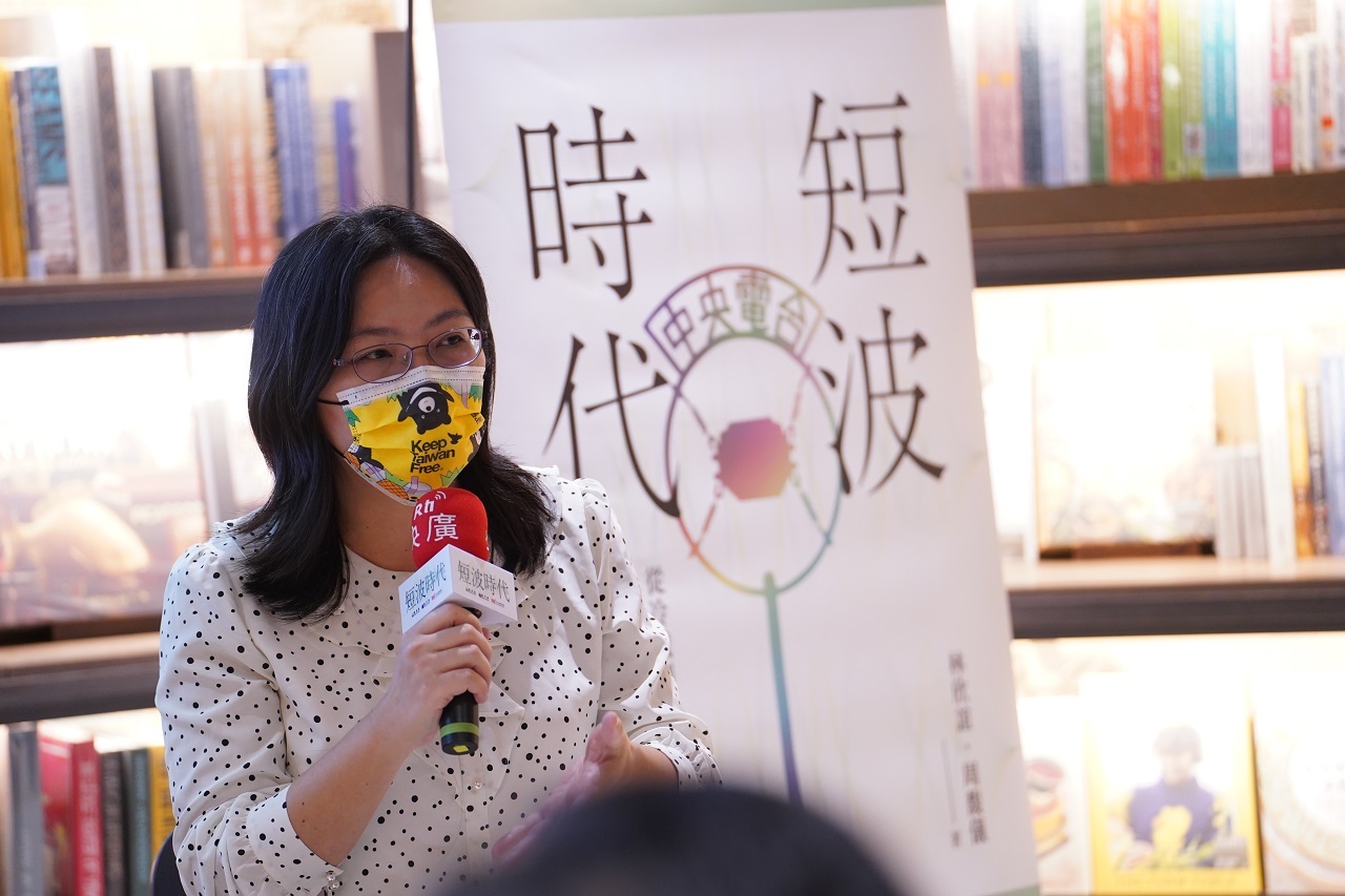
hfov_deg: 13.9
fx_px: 5528
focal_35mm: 148
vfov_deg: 9.3
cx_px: 672
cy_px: 448
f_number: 2.8
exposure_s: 1/160
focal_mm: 148
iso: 2000
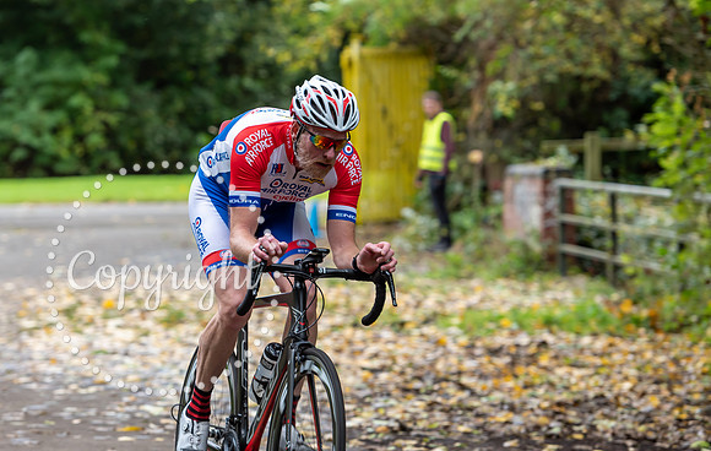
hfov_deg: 11.0
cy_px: 166
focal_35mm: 189
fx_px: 3678
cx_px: 305
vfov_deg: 7.0
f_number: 4
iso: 160
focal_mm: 145
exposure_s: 1/320
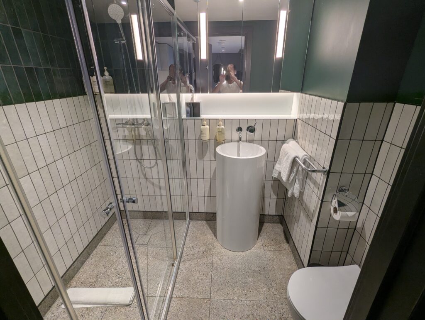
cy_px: 160
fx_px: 197
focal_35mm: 16
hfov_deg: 94.4
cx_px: 212
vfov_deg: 78.2
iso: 55
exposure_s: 1/50
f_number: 2.2
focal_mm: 2.35
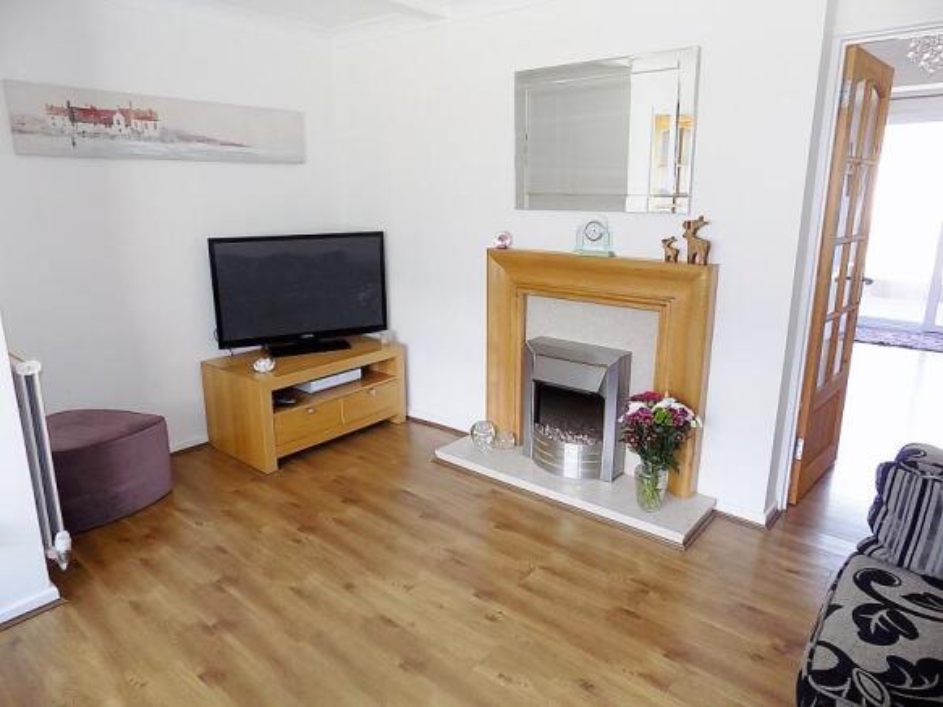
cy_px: 354
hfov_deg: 73.9
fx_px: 626
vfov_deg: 58.9
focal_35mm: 23
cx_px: 472
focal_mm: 4
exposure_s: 1/30
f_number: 3.1
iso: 125
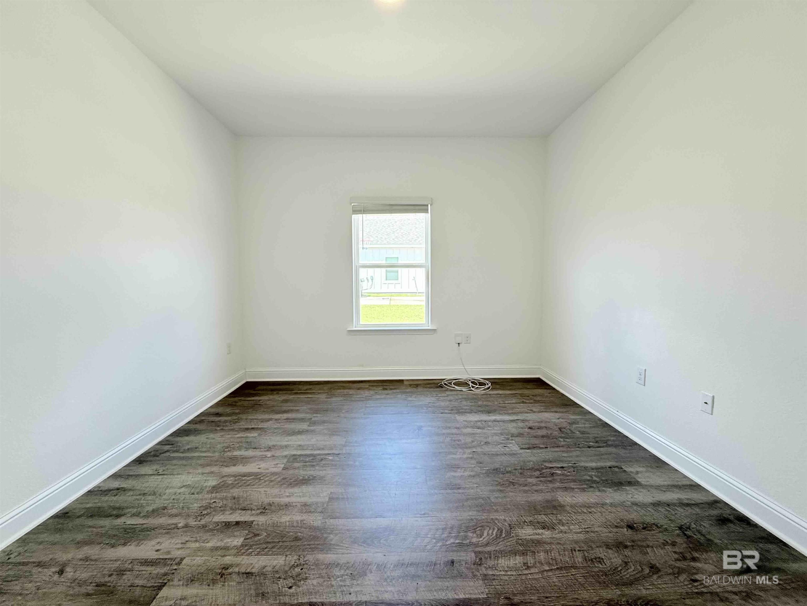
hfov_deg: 102.1
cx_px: 404
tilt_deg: -3.0
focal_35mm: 14
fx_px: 326
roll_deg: +1.1
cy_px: 303
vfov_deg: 85.7
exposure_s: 1/120
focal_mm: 2.22
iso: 100
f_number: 2.2
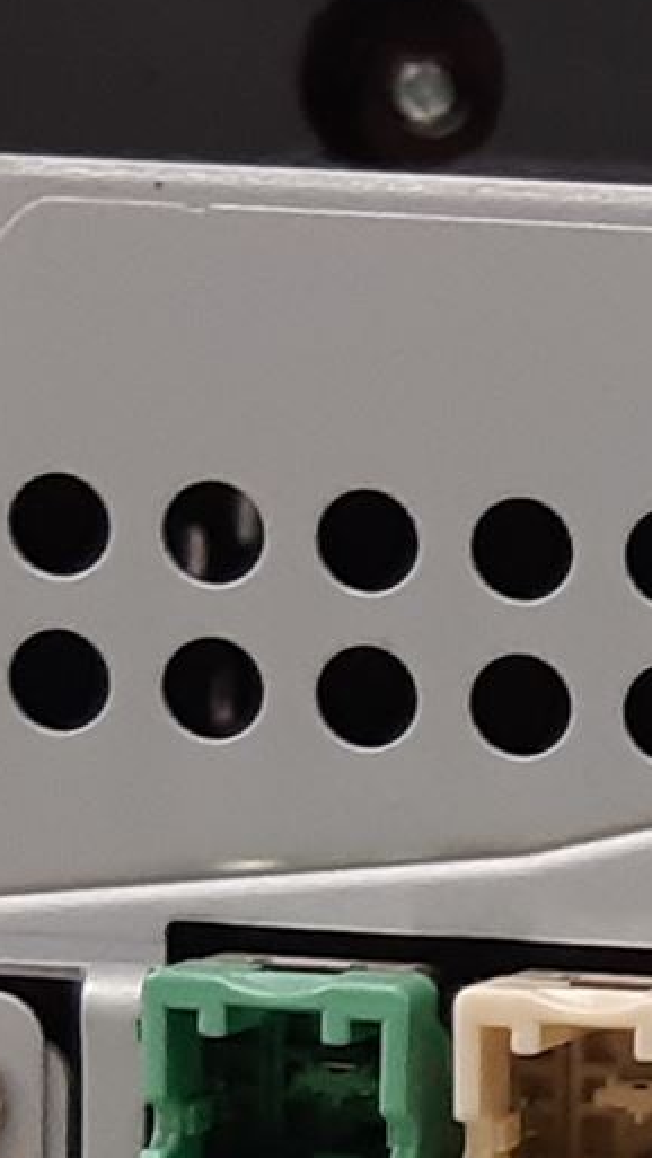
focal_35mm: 113
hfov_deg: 9.3
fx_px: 3469
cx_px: 1721
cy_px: 1483
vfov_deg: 17.8
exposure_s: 1/50
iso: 100
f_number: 1.7
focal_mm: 3.93
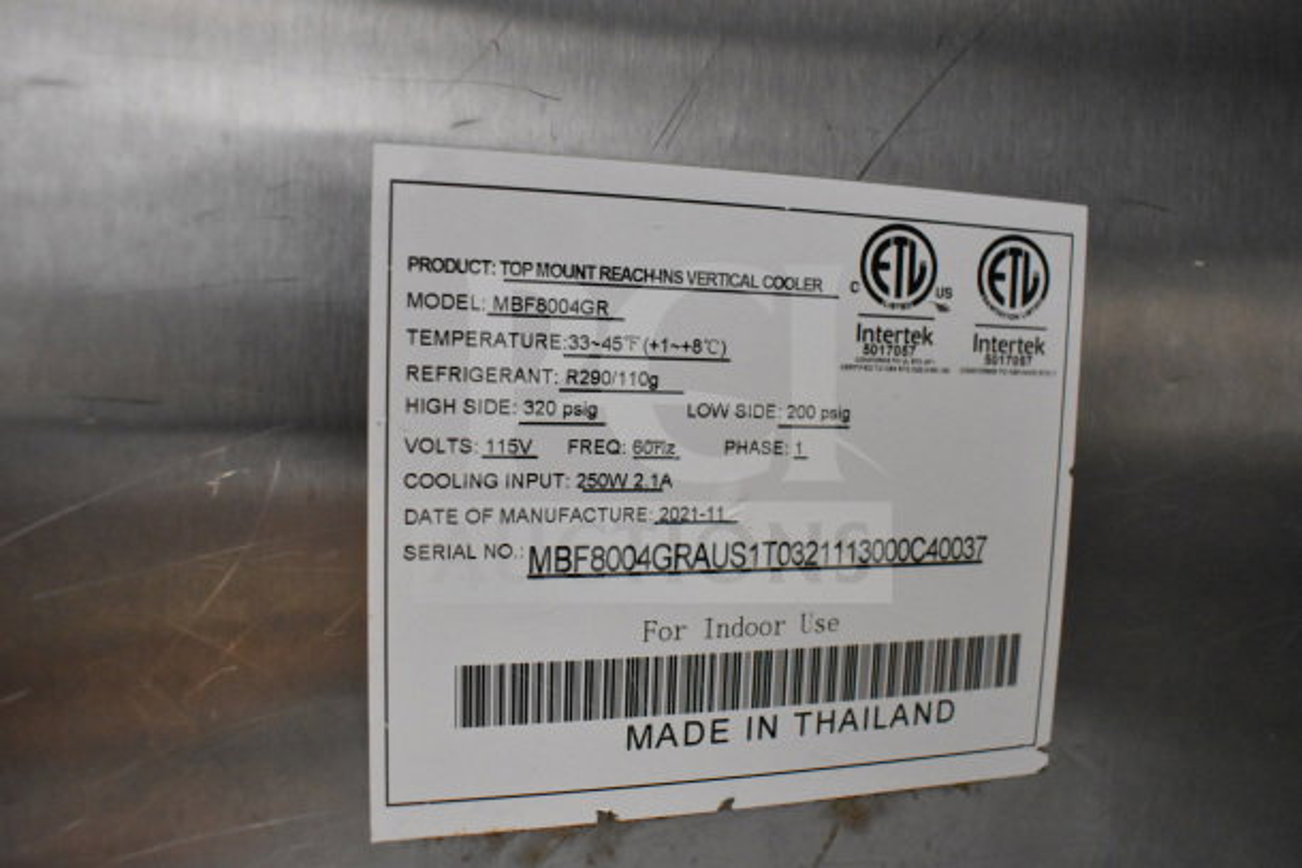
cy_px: 434
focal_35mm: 27
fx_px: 977
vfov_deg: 48.0
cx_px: 651
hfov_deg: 67.4
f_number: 4.5
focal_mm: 18
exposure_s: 1/80
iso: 6400
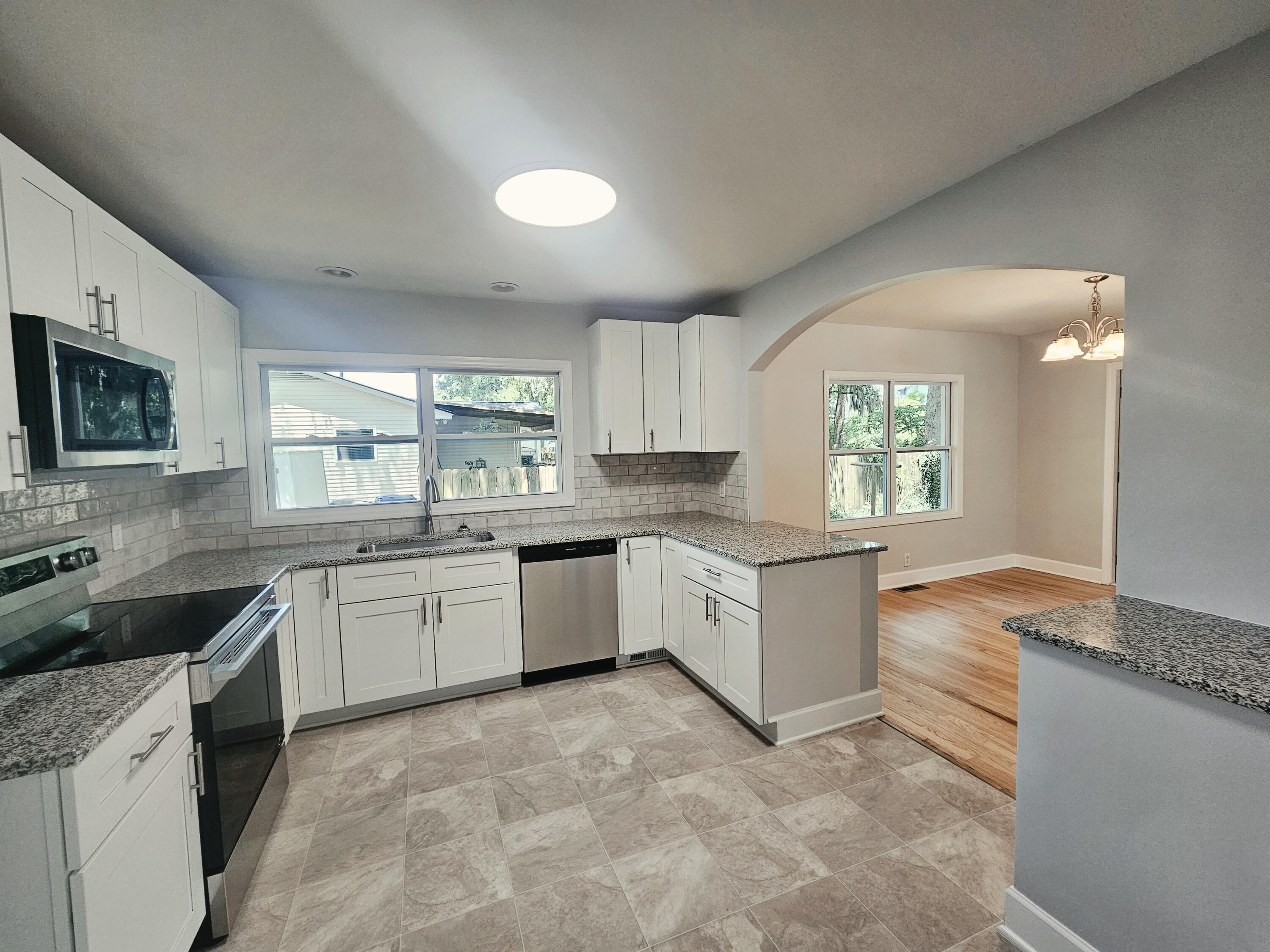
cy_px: 476
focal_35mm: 13
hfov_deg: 106.2
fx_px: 477
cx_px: 635
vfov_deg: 89.9
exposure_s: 1/60.2
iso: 80
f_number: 2.2
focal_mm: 2.2
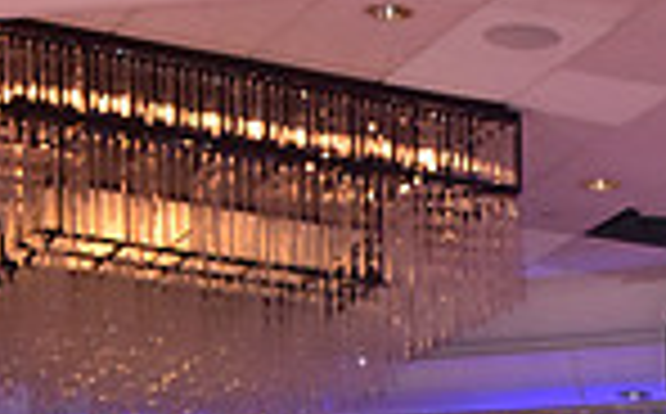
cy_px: 1282
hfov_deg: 11.2
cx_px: 772
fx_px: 3335
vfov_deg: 6.4
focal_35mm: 184
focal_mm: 46
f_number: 6.3
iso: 2500
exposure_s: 1/320
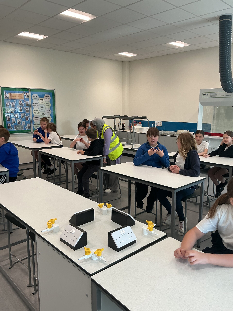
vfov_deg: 61.7
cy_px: 156
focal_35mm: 29
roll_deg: +0.3
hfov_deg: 48.2
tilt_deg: -11.2
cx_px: 116
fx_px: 260
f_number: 1.8
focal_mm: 3
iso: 50
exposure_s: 1/120
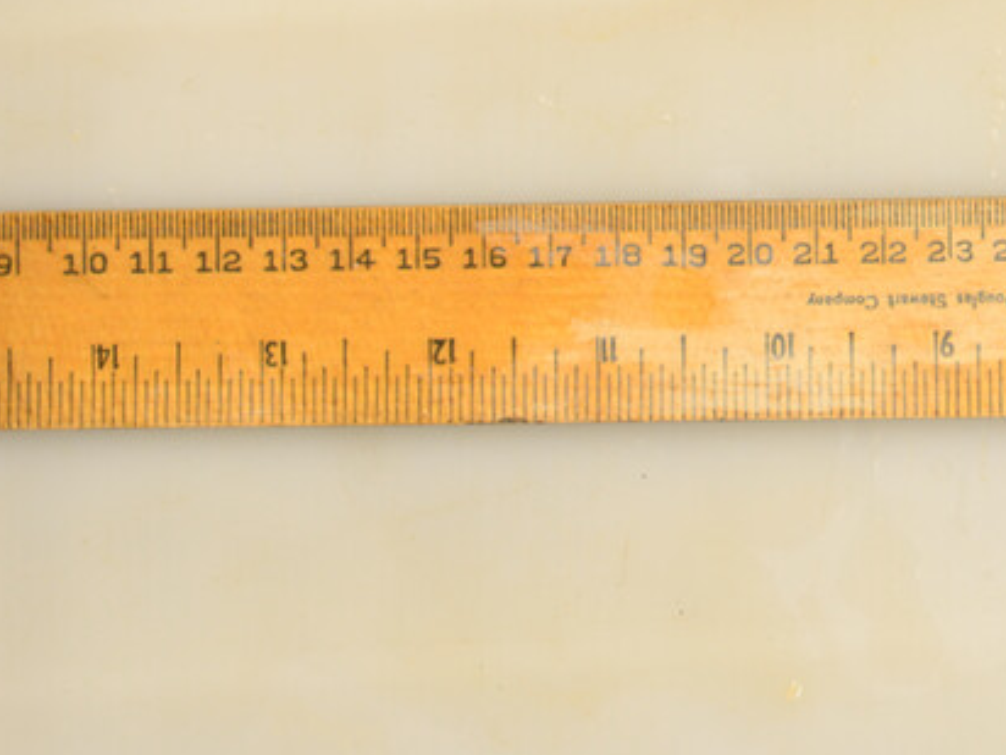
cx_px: 903
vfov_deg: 8.7
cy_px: -202
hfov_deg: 11.7
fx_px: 4882
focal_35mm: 168
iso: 800
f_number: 3.5
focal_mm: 60
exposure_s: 1/200
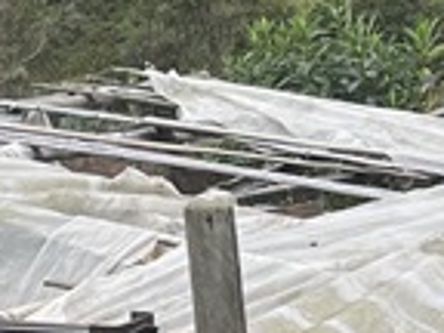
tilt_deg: -14.4
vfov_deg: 8.0
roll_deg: +3.7
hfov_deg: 10.9
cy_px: 500
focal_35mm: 181
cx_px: 163
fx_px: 2322
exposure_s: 1/840
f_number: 1.6
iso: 50
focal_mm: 5.1
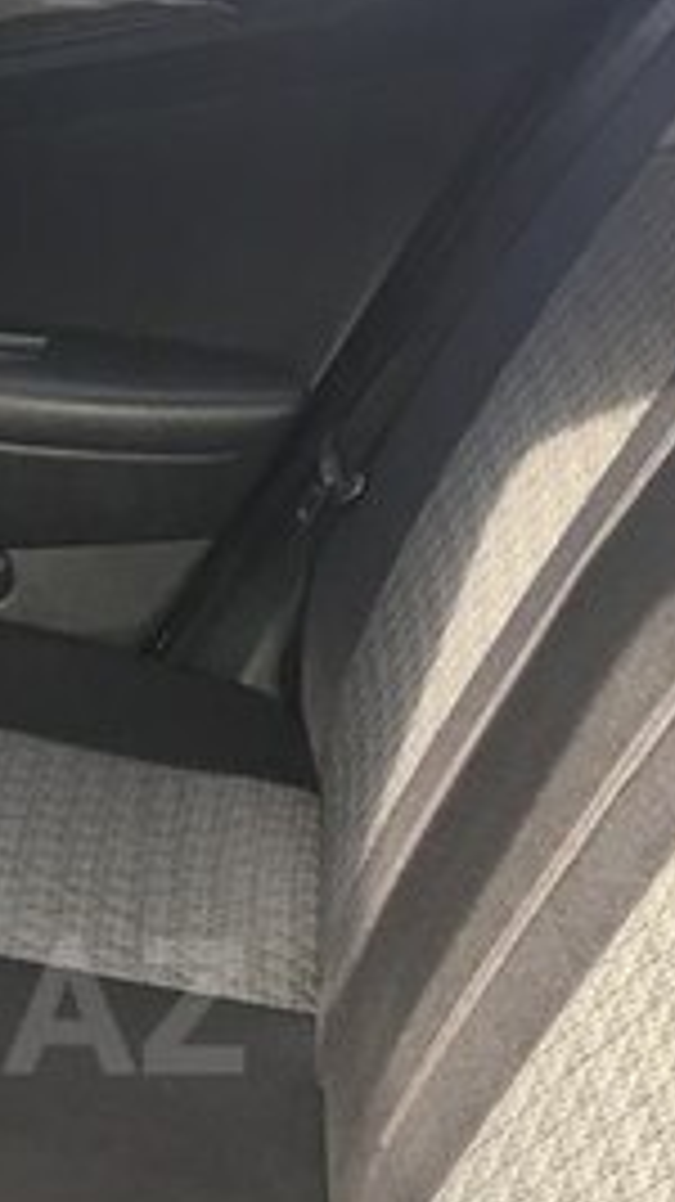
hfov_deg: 14.8
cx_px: -216
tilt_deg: -30.4
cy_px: 1006
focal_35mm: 78
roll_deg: +2.2
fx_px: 2484
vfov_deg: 26.5
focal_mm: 4.15
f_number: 2.2
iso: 25
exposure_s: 1/33
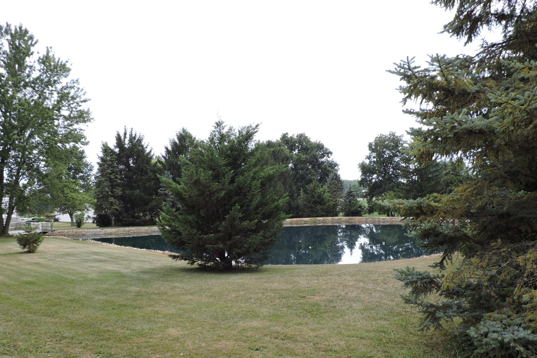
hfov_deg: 60.3
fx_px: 462
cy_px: 231
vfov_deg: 41.9
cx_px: 260
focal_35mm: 31
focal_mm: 4.3
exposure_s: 1/500
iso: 100
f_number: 3
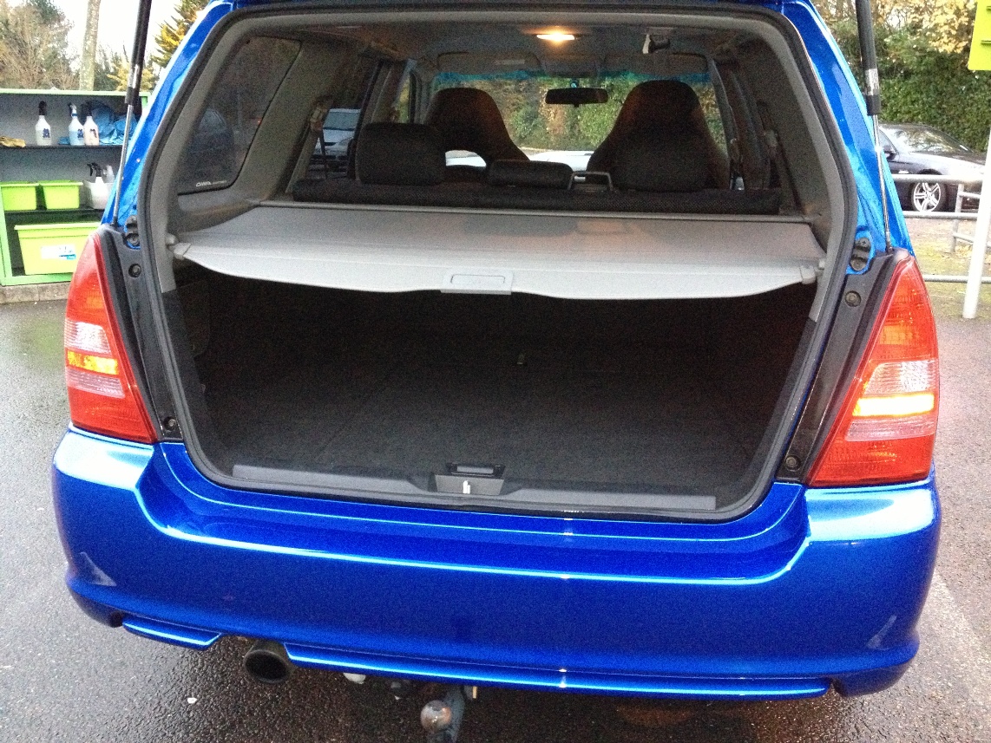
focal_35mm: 35
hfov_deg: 52.6
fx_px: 1002
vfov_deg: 40.7
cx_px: 496
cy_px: 372
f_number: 2.4
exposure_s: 1/16
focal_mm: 4.28
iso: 640
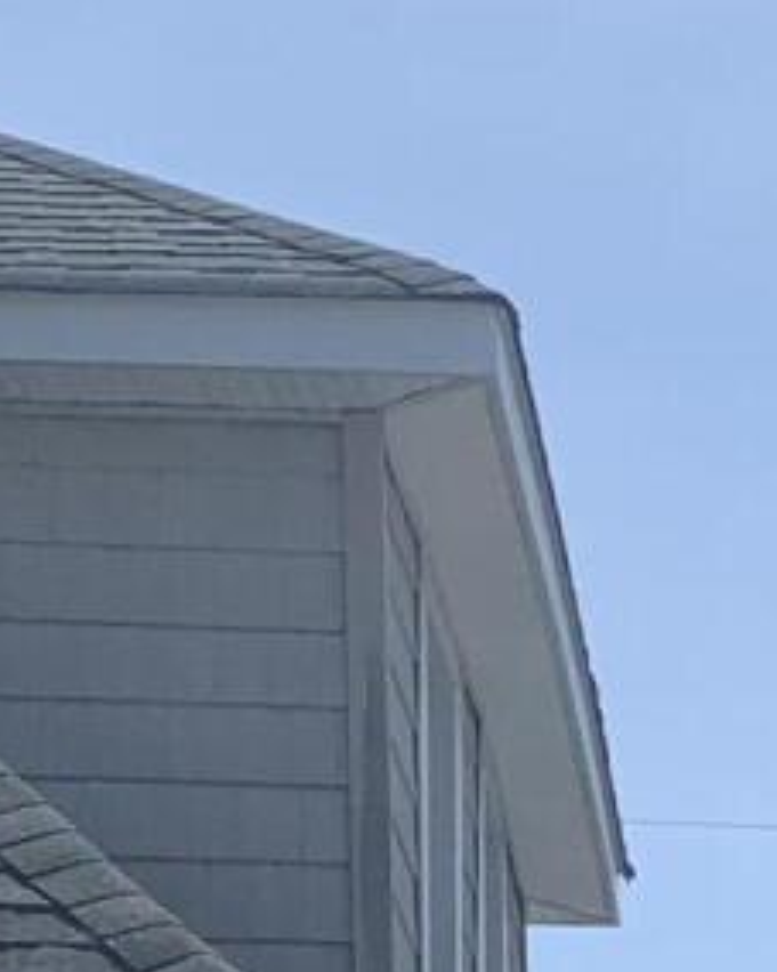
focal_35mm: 179
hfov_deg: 8.1
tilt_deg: +4.1
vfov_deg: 10.0
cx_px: 1657
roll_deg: -0.2
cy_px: 1968
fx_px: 5148
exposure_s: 1/4464
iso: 25
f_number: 1.8
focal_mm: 4.25
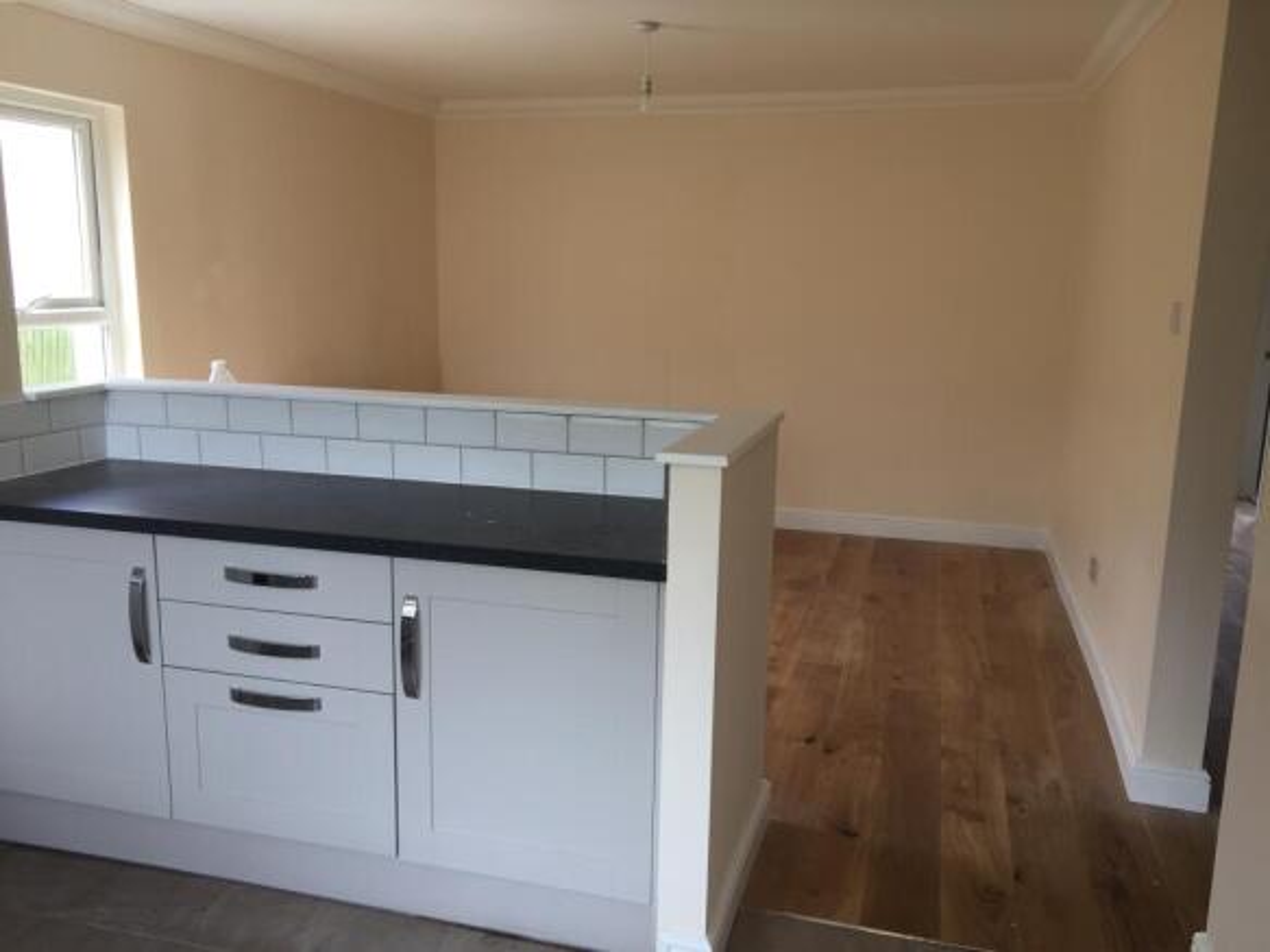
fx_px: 1064
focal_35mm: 29
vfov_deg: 48.2
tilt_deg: -11.1
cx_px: 635
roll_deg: -1.3
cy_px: 476
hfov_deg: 61.7
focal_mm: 4.15
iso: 32
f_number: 2.2
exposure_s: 1/100
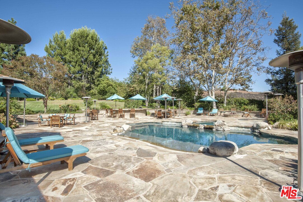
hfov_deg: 93.3
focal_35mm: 17
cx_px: 152
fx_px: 143
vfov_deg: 70.4
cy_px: 101
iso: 200
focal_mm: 17
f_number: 13
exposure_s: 1/125
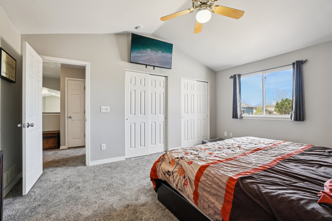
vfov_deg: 77.3
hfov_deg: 100.4
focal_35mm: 15
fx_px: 138
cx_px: 166
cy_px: 110
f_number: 8
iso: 400
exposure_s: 1/20
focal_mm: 10
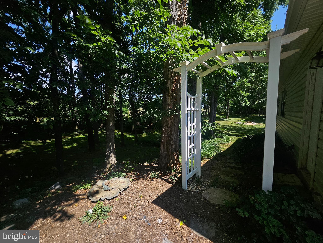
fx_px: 121
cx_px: 162
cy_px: 122
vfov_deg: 89.9
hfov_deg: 106.2
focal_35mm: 13
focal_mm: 1.74
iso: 32
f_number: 2.2
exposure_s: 1/1151
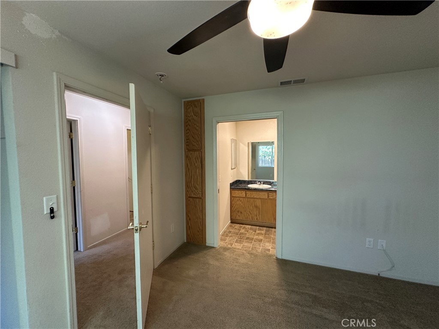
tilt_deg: -2.7
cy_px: 164
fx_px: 178
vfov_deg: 85.7
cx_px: 220
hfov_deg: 102.1
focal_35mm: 14
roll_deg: +0.3
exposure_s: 1/60
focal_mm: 2.22
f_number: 2.2
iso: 400
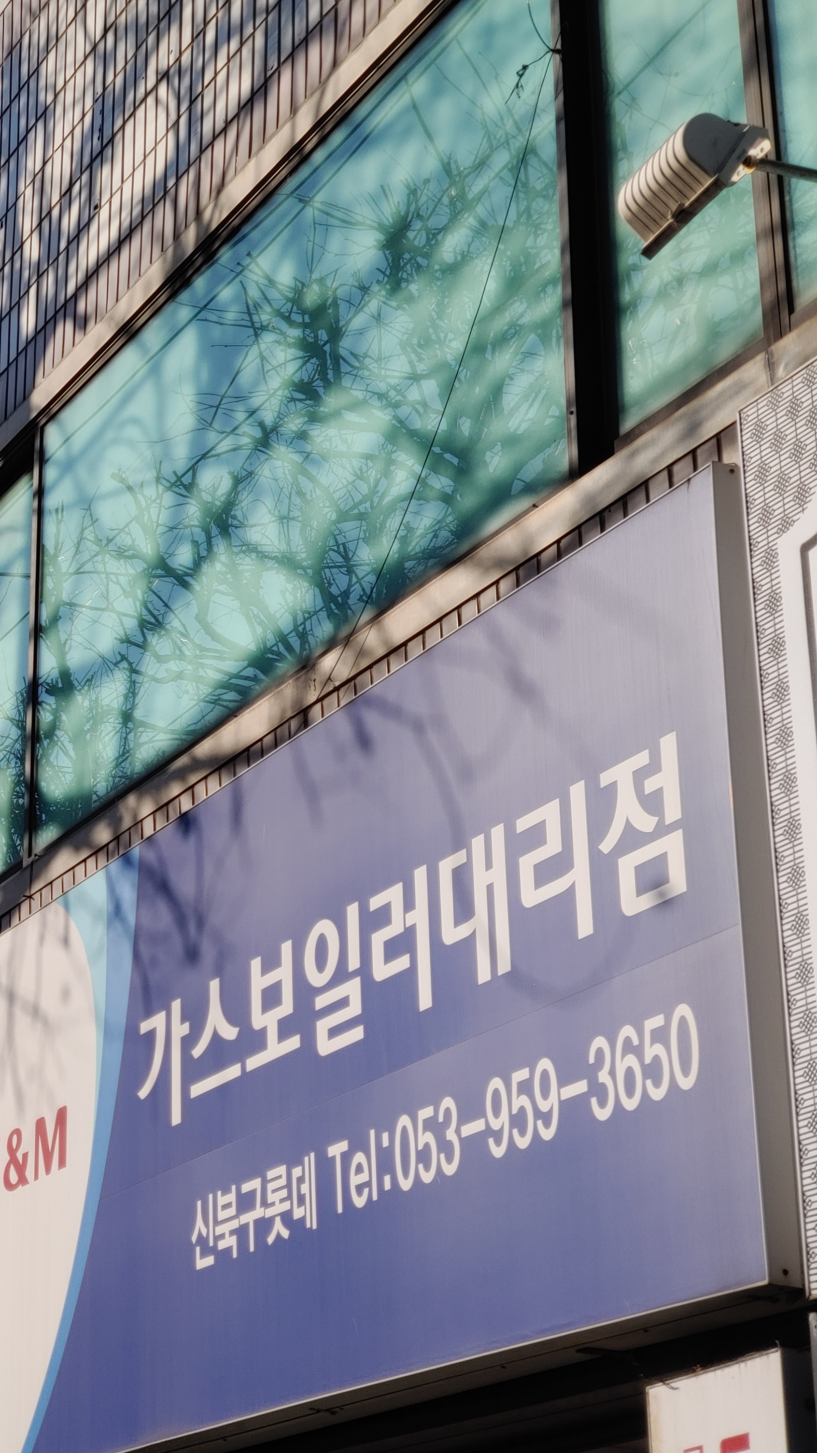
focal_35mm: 73
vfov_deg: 29.0
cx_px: -70
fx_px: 2812
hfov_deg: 16.1
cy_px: 729
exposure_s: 1/787
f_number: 2.4
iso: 50
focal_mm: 5.88
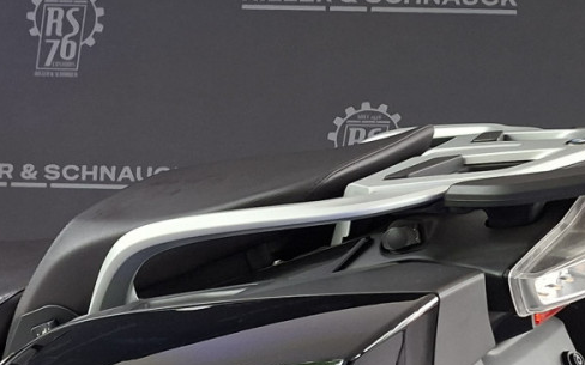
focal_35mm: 80
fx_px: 1275
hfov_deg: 24.3
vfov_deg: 15.9
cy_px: 381
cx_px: -42
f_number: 1.8
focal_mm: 5.54
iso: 250
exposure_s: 1/50
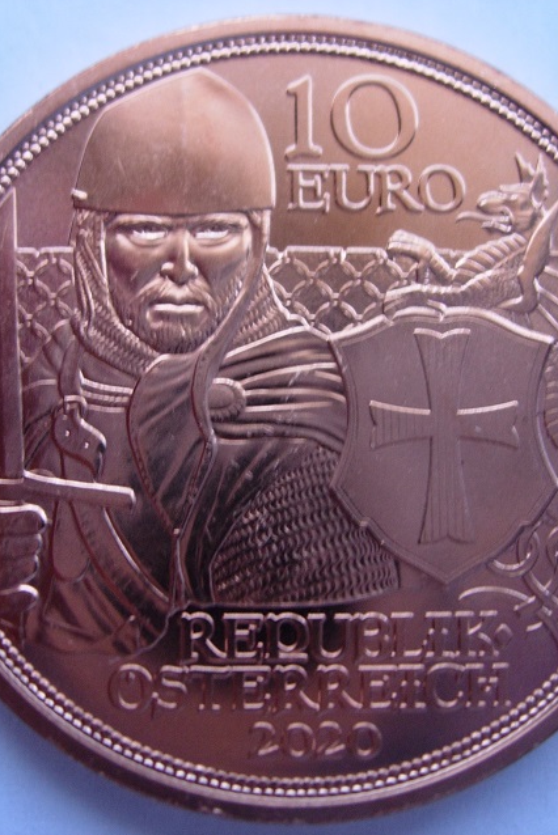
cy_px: 416
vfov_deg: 37.5
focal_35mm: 53
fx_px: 1231
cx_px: 261
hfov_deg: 25.5
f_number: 2.8
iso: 91
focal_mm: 7.8
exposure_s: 1/32
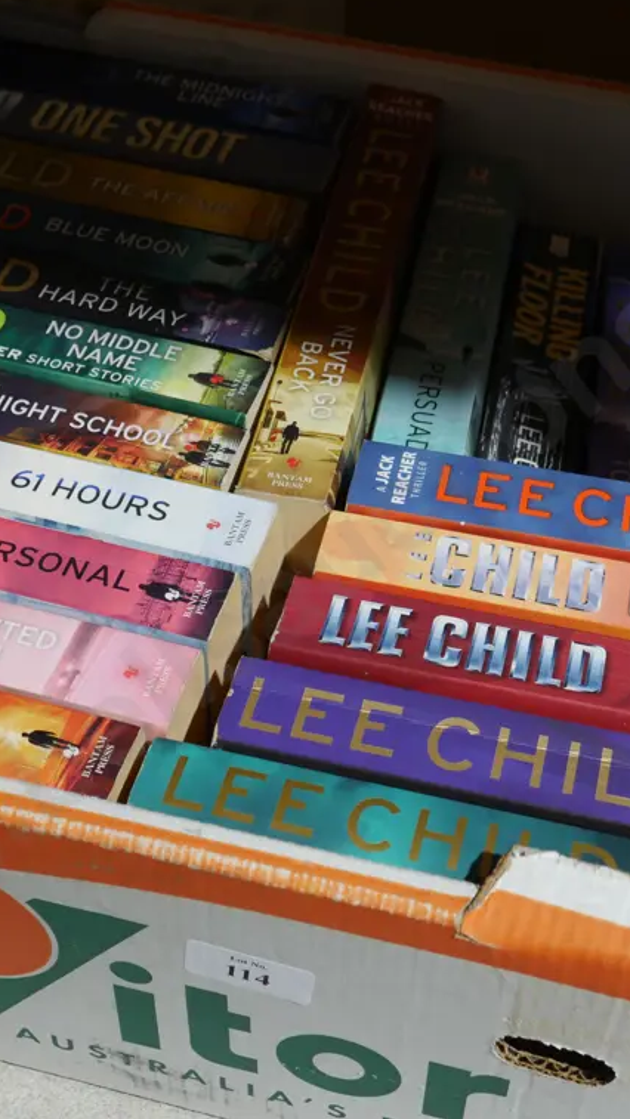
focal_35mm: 59
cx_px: 353
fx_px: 1752
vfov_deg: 35.4
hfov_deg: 20.4
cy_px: 552
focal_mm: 20
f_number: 5
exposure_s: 1/60
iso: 800
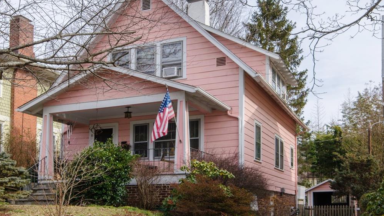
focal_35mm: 32
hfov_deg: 61.0
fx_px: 326
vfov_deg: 36.6
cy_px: 97
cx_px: 191
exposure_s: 1/100
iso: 100
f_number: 11
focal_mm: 20
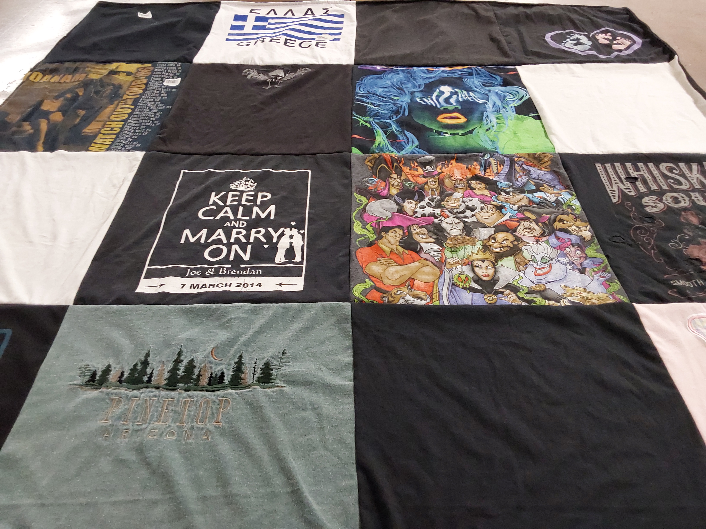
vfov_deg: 49.7
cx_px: 353
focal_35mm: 28
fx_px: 571
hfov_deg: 63.4
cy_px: 264
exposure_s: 1/60
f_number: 1.9
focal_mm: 2.91
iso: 200
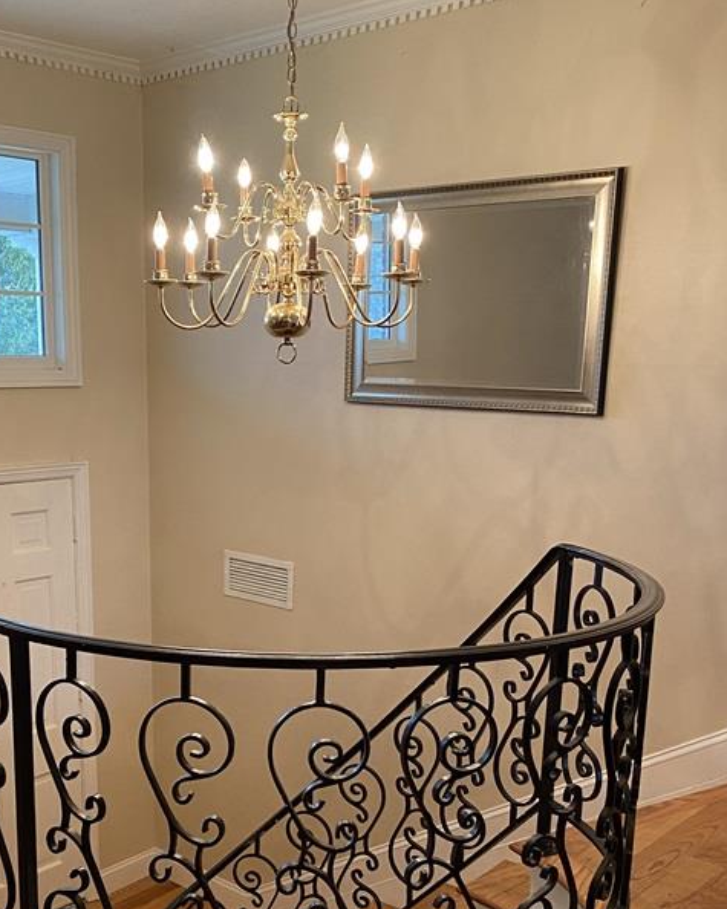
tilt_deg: -13.7
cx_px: 237
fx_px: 1103
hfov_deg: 36.1
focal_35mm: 41
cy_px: 634
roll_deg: -1.0
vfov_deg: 43.9
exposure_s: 1/60
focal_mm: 4.25
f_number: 1.8
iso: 125
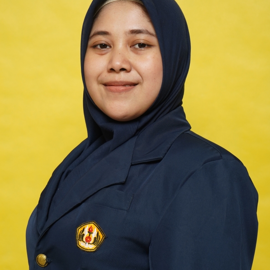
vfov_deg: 17.1
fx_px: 900
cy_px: 155
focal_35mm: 102
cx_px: 136
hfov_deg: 17.1
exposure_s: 1/160
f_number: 6.3
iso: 500
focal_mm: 70
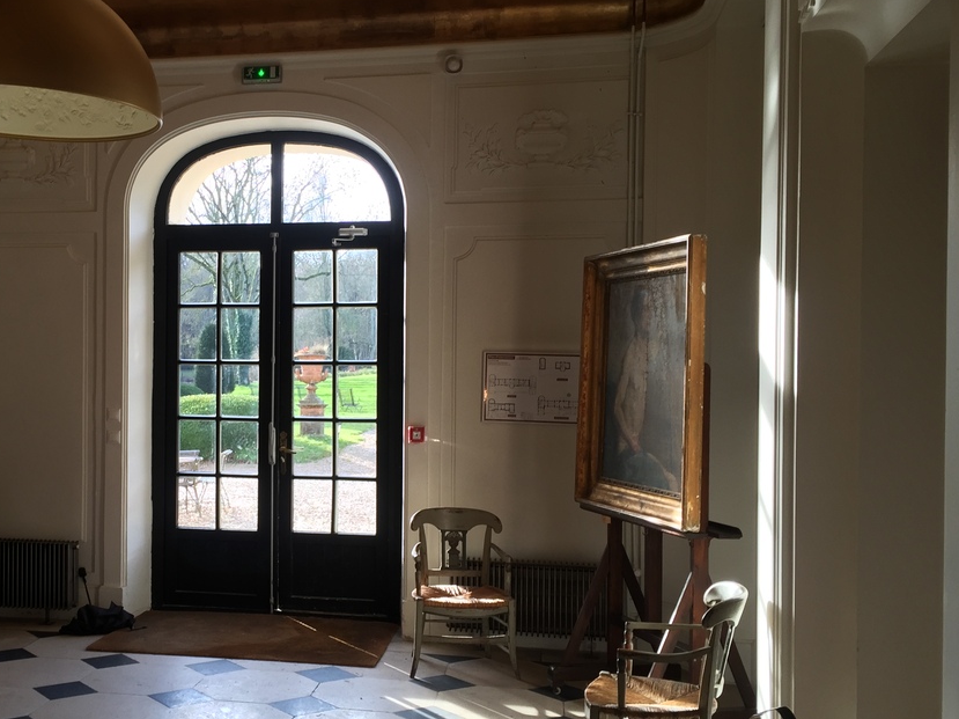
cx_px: 288
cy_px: 376
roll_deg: +0.0
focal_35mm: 42
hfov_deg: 43.9
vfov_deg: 34.3
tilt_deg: +0.4
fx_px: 1163
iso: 32
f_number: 2.2
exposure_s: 1/50
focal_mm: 4.15
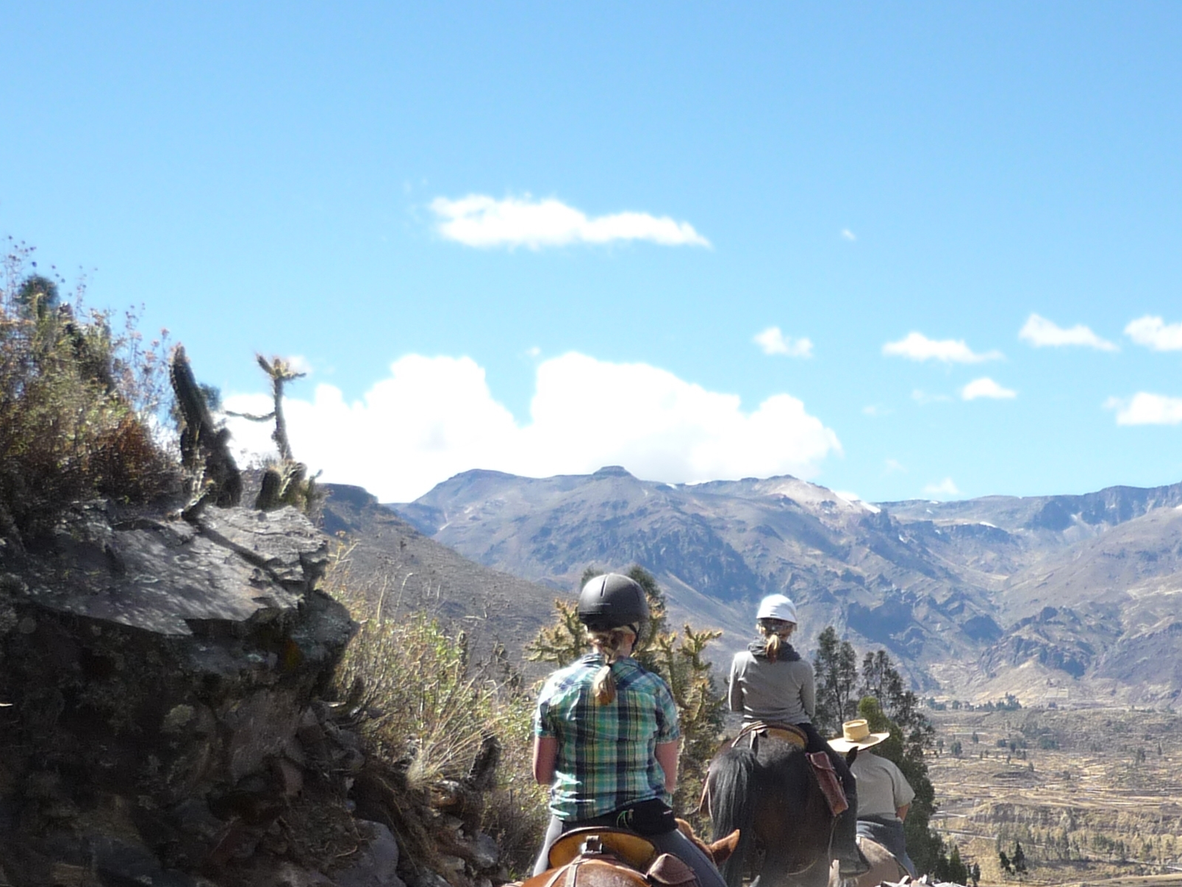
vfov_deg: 21.6
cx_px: 883
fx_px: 2288
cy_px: 745
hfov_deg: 28.6
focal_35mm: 67
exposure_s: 1/640
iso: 100
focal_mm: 5.5
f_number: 2.8
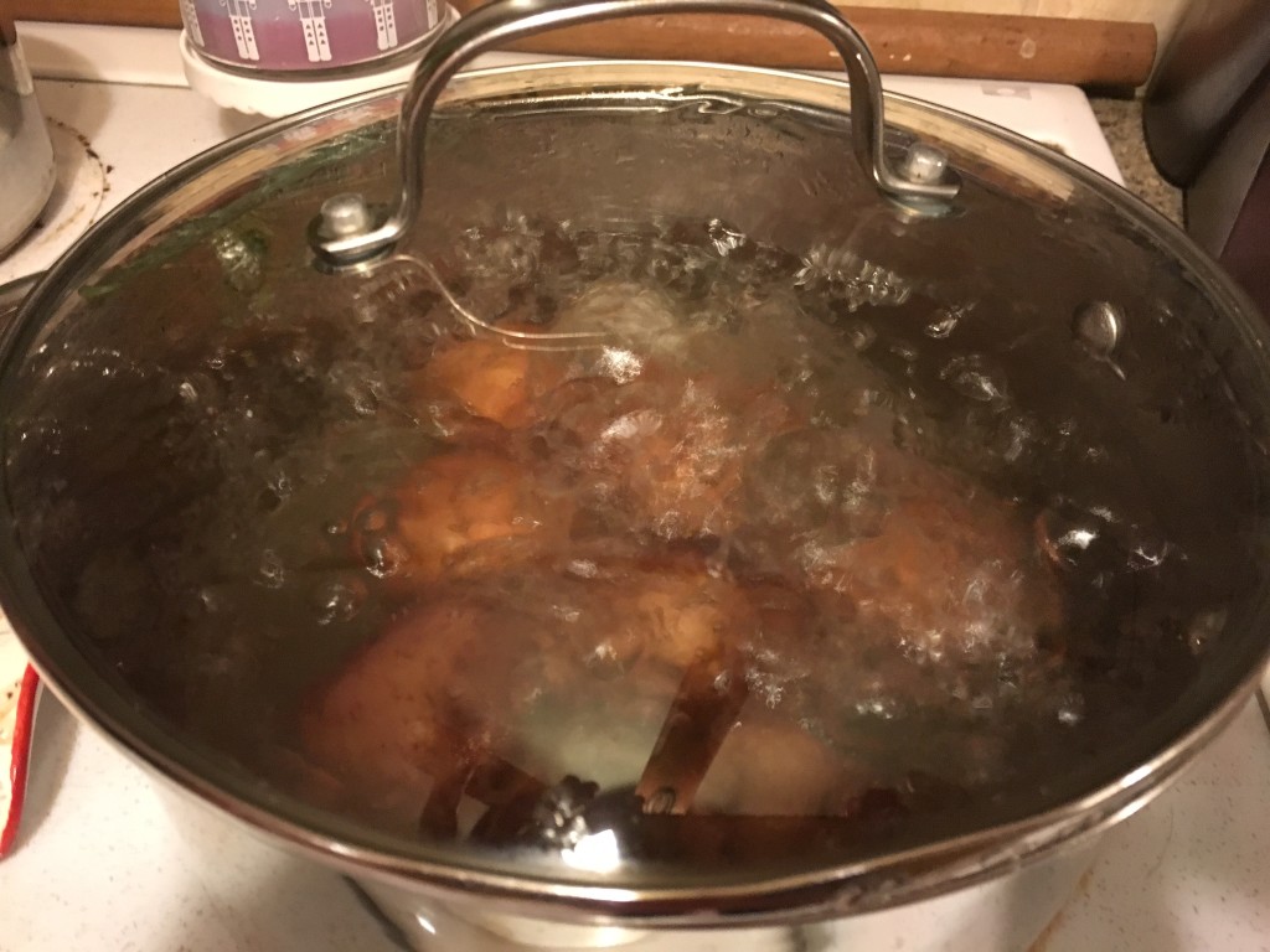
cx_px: 635
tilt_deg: -42.6
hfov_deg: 61.7
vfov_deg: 48.2
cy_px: 476
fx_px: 1064
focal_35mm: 29
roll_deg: -1.6
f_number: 2.2
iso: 250
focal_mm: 4.15
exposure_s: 1/15
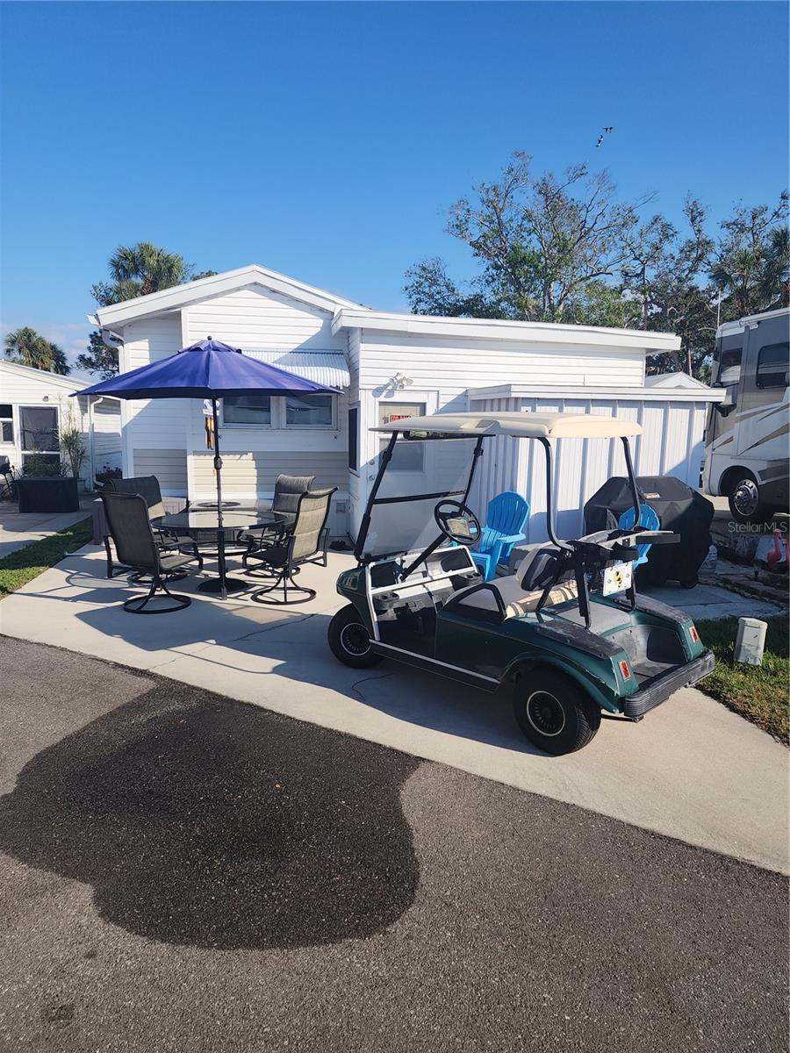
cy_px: 526
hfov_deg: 58.9
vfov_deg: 73.9
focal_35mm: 23
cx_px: 395
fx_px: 700
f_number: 1.8
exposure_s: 1/1414
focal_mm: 6.4
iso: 12
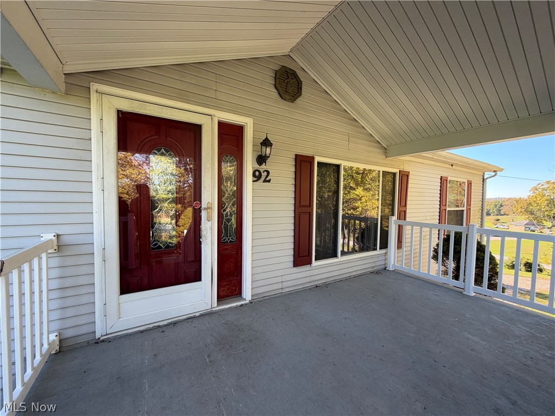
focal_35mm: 14
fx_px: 224
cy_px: 208
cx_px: 278
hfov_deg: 102.1
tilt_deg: -1.9
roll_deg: -0.5
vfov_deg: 85.7
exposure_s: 1/122
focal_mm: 2.22
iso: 40
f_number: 2.2
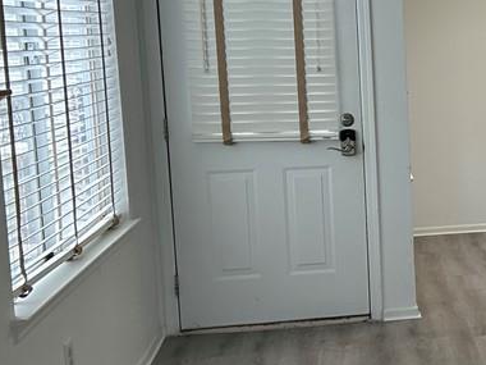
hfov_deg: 25.4
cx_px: 560
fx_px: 983
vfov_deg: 21.0
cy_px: 142
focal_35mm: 70
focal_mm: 5.7
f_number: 1.5
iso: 100
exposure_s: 1/120
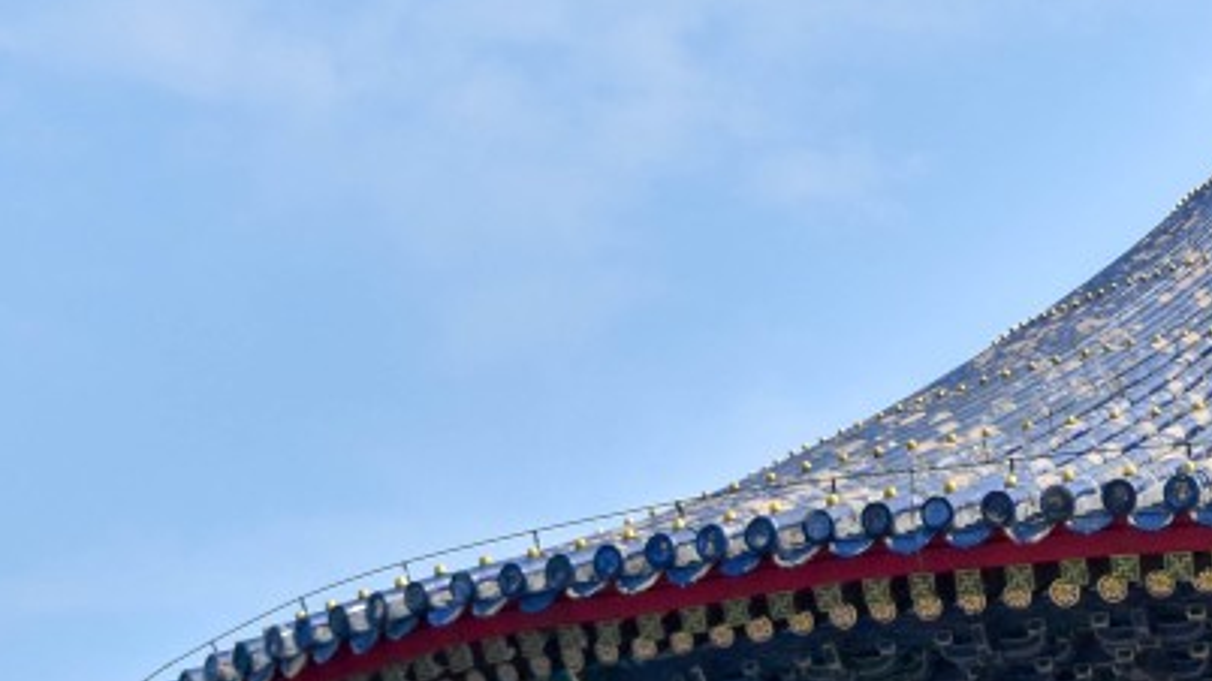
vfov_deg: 9.8
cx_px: 1523
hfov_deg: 16.6
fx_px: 3933
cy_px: 684
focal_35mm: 122
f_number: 6.7
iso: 400
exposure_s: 1/2000
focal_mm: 29
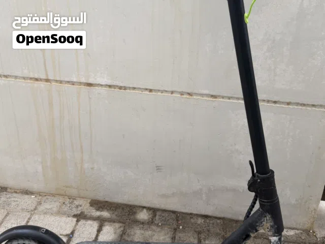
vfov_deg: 56.8
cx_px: 162
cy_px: 122
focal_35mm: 24
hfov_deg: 71.6
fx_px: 225
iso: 80
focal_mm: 6.76
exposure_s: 1/121
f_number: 1.78
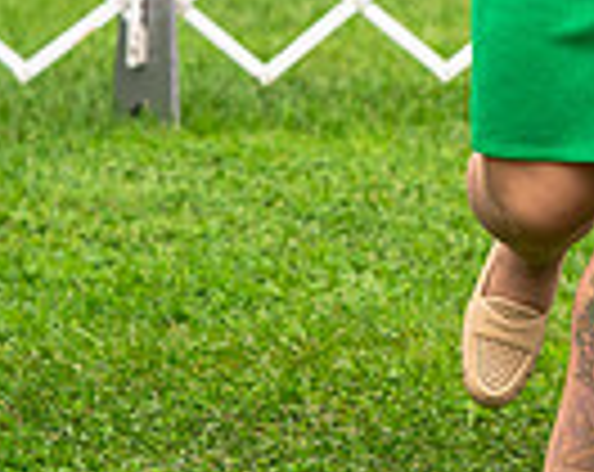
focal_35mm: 466
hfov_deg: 4.1
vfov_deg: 3.3
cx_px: 1109
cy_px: -292
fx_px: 8174
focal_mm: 97
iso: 400
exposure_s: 1/1250
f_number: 3.5
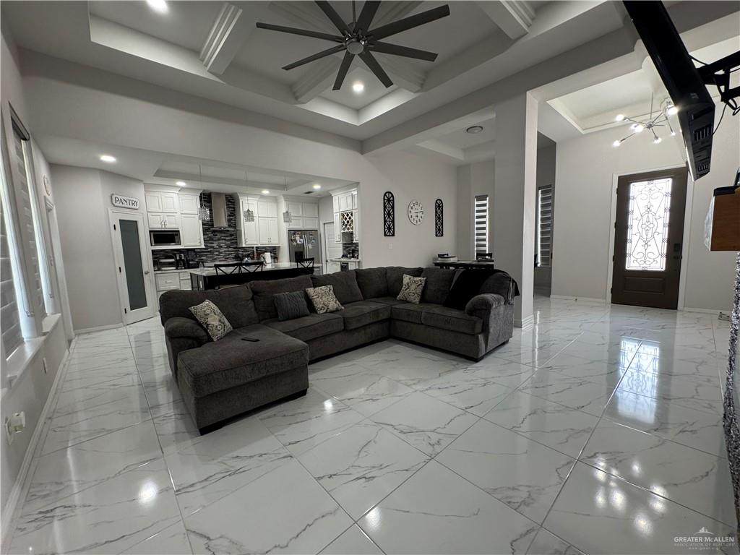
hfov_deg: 102.1
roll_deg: +2.4
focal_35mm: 14
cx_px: 370
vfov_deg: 85.7
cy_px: 278
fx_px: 299
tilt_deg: -5.9
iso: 200
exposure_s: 1/60
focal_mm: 2.22
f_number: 2.2
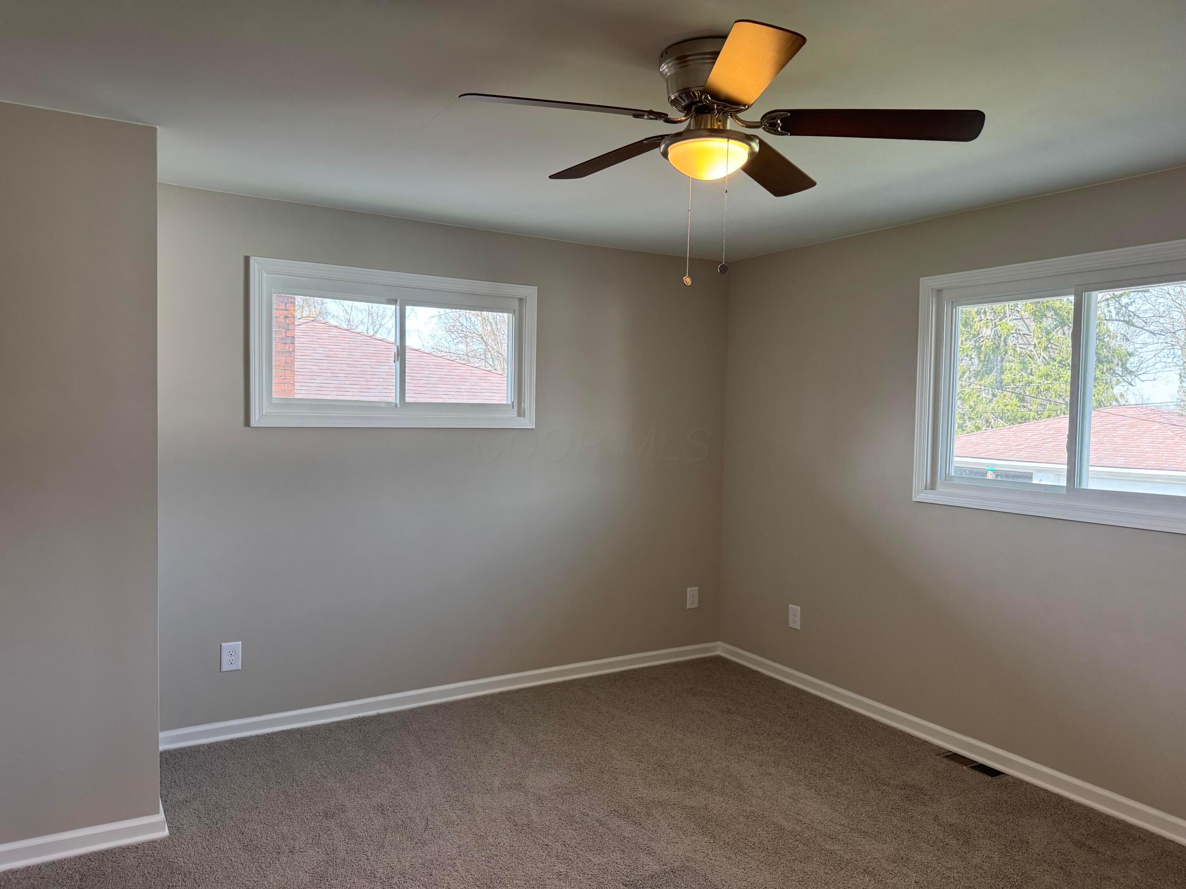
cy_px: 444
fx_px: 822
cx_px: 593
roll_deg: -1.4
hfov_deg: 71.6
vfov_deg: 56.8
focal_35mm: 24
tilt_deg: -3.7
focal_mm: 6.76
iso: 200
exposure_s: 1/120
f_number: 1.78
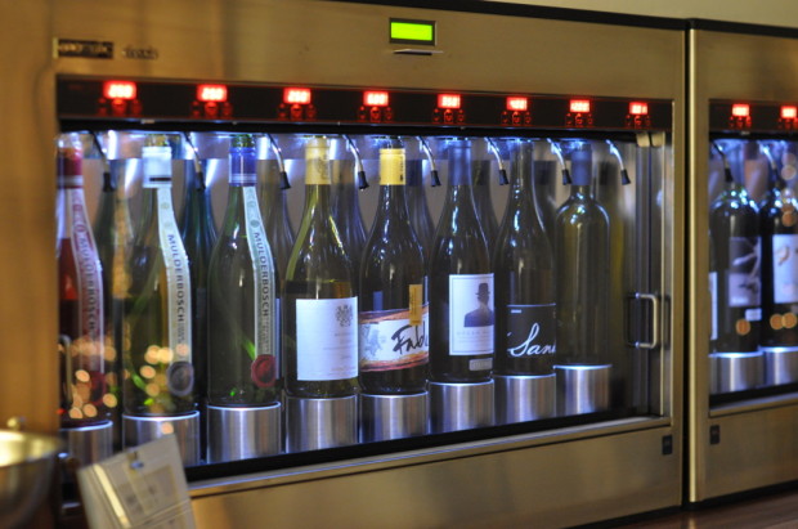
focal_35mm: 75
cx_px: 399
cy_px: 264
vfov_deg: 18.1
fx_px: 1659
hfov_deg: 27.0
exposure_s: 1/15
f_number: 2
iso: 1600
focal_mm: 50
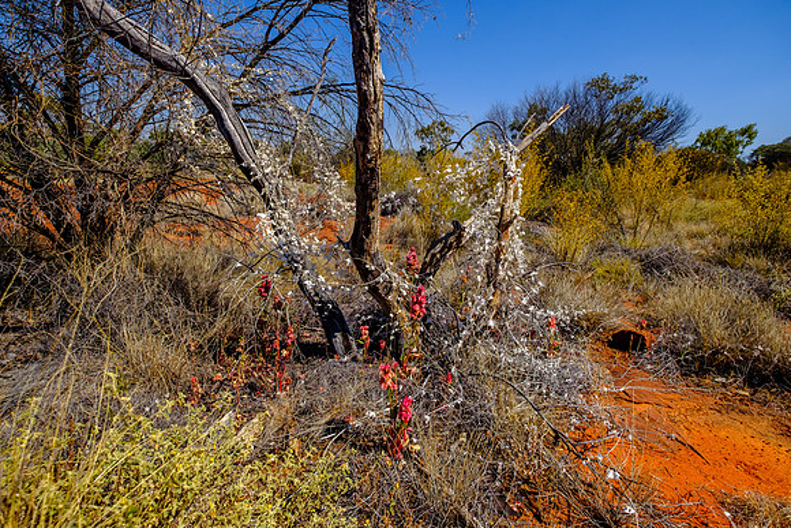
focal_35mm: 18
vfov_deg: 67.4
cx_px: 396
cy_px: 264
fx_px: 396
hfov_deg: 90.0
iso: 200
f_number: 5.6
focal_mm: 12
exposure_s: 1/1500
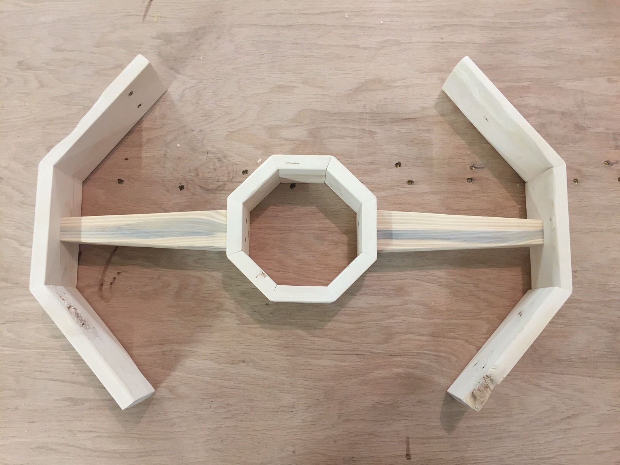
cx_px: 310
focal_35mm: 29
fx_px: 519
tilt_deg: -83.3
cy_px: 232
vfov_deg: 48.2
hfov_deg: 61.7
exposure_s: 1/30
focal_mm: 4.15
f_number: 2.2
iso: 80
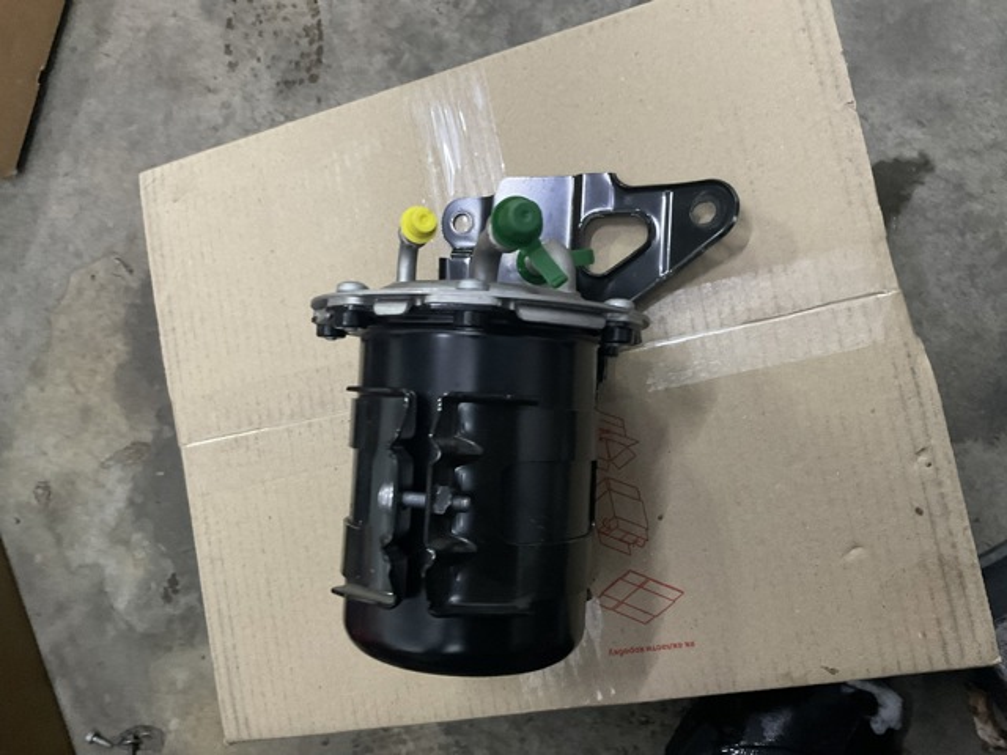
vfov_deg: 48.2
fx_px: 844
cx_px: 504
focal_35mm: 29
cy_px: 378
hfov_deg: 61.7
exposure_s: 1/25
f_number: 1.8
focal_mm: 3
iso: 320
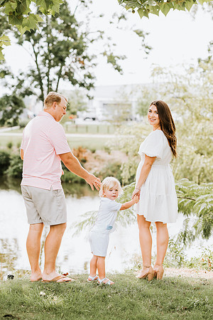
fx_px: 754
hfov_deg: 16.1
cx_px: 106
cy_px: 160
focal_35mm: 85
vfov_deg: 23.9
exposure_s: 1/500
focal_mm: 85
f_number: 2.8
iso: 160
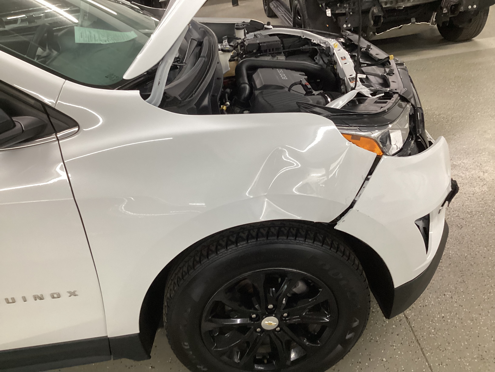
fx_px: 443
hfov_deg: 58.4
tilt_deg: -33.1
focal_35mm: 31
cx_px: 248
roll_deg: +6.6
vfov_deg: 45.4
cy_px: 186
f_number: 2.4
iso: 200
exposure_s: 1/50
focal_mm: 3.3
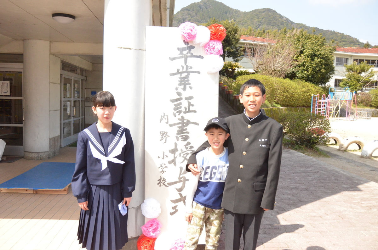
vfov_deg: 39.8
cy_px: 125
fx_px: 346
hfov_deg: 57.3
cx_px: 189
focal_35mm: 33
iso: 2500
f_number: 3.8
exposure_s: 1/8000
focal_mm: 22
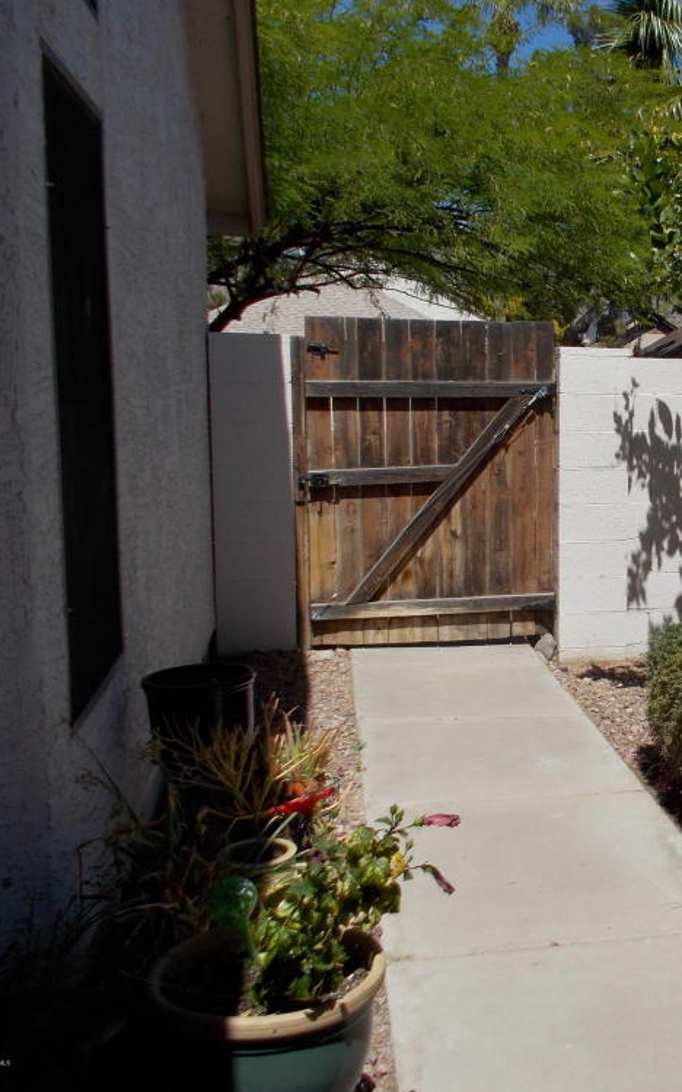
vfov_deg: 47.2
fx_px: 1249
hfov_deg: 28.2
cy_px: 538
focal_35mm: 42
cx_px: 717
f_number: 3.3
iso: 80
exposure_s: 1/1000
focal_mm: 4.1
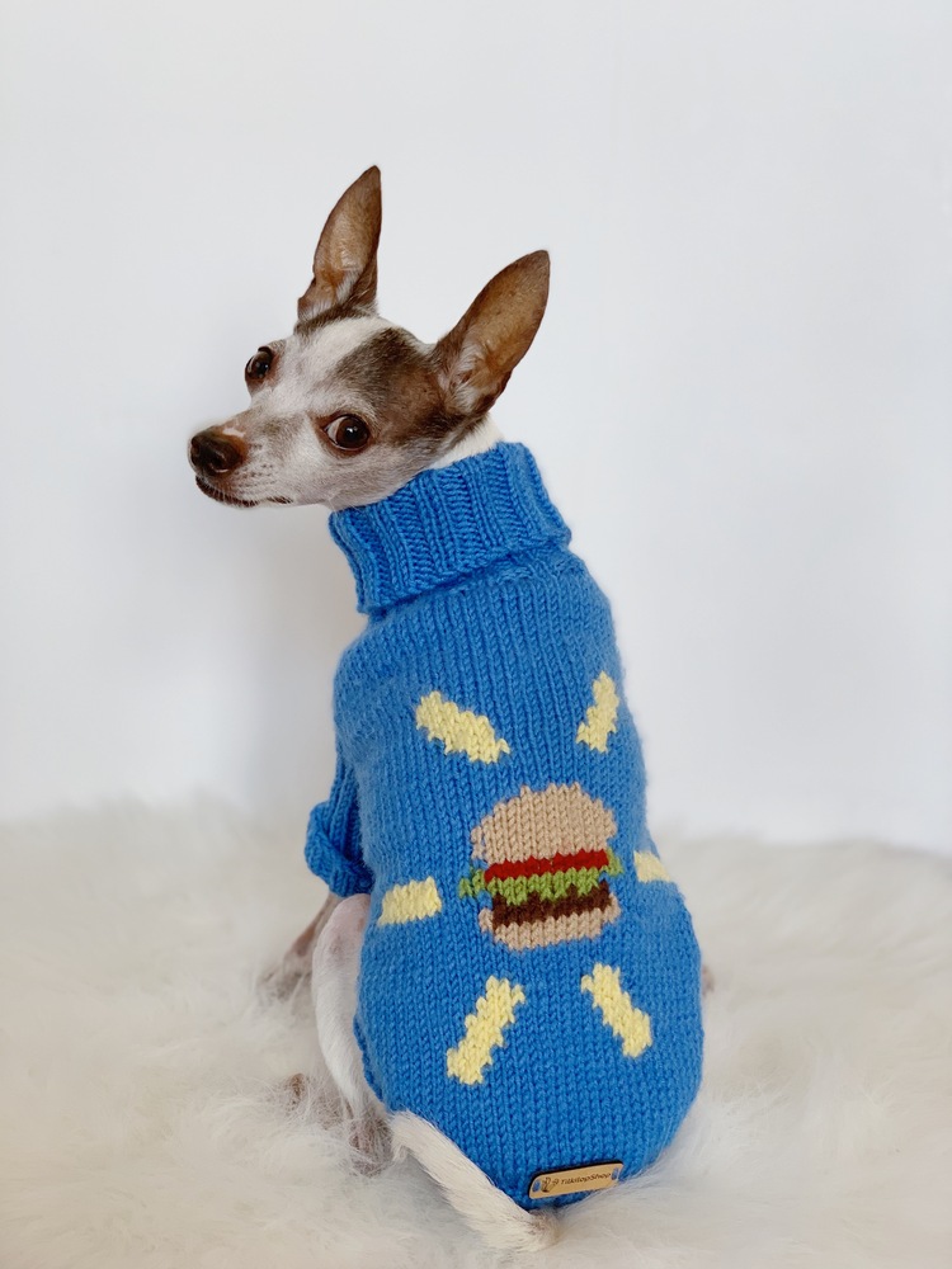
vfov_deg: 36.8
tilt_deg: -12.4
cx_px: 476
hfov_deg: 28.0
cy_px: 634
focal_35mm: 52
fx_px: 1907
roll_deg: +0.3
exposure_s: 1/122
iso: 50
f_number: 2.4
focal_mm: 6
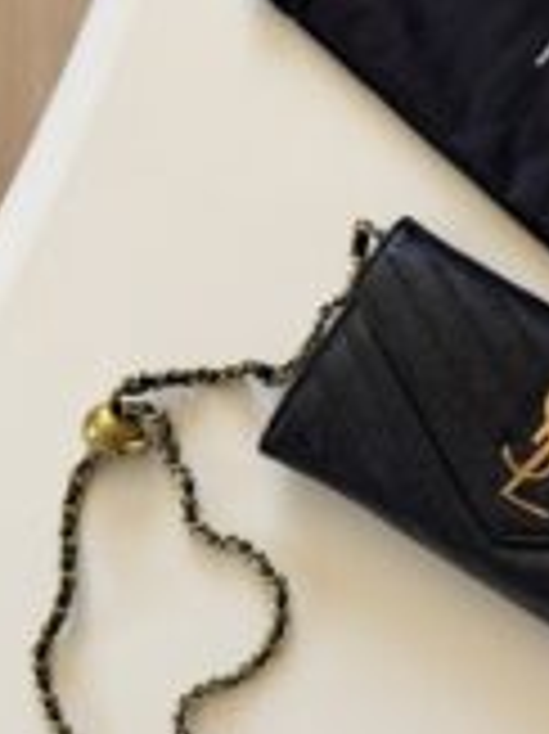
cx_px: 590
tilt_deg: -79.3
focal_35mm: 59
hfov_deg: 23.4
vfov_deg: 32.5
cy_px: 248
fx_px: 1249
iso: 64
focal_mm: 6.76
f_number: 1.78
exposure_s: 1/121
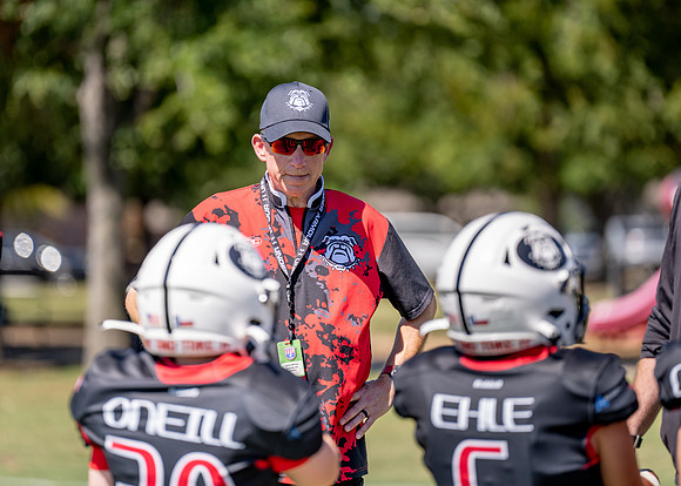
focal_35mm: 249
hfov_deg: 8.1
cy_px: 197
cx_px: 310
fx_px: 4824
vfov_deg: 5.8
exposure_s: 1/1250
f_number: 2.8
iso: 100
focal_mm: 200
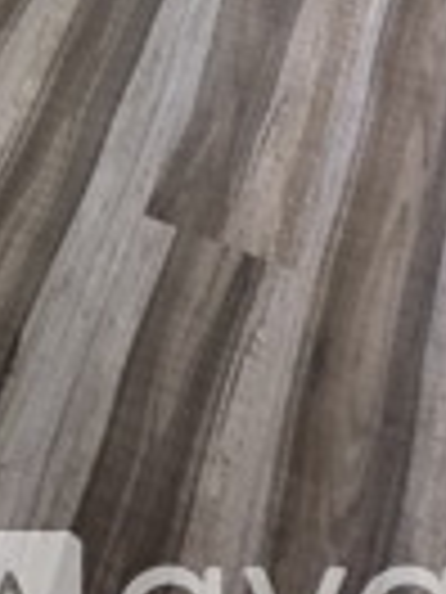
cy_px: -790
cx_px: -496
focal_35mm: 116
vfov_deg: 13.2
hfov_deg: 11.3
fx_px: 1993
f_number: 1.8
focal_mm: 5.4
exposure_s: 1/120
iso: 1000
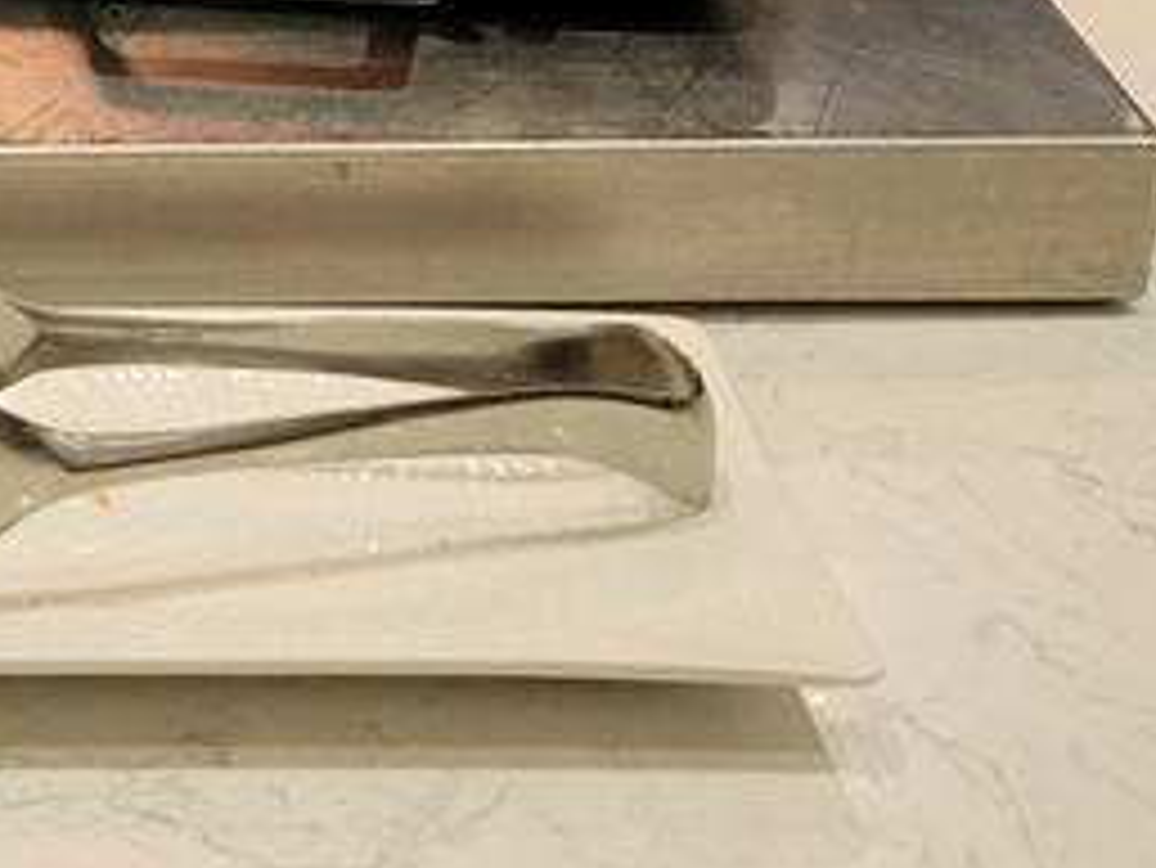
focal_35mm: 101
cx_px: -391
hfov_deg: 18.0
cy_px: -675
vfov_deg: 13.3
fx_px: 3374
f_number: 1.8
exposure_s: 1/120
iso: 200
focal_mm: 5.4
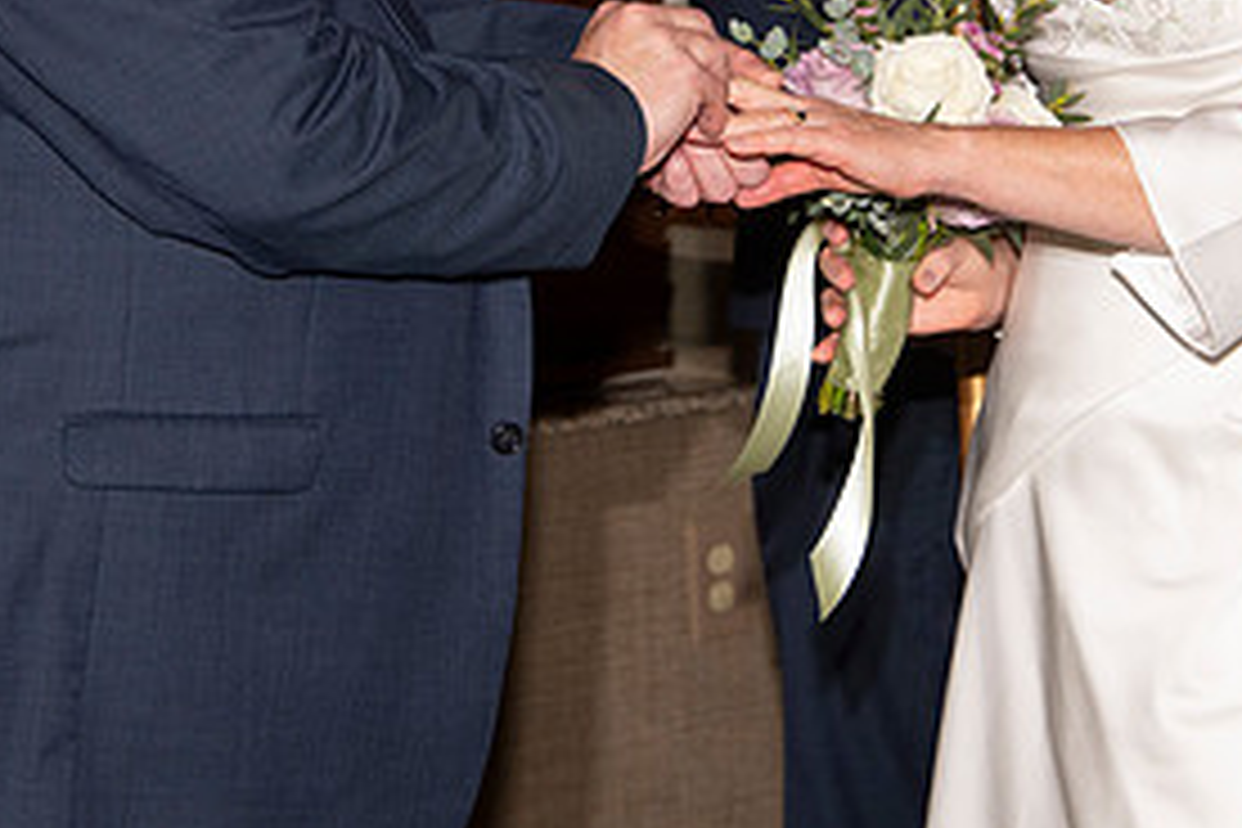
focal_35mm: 221
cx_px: 706
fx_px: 7624
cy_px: 29
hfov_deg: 9.3
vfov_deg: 6.2
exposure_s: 1/160
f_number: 9
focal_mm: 105
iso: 1000
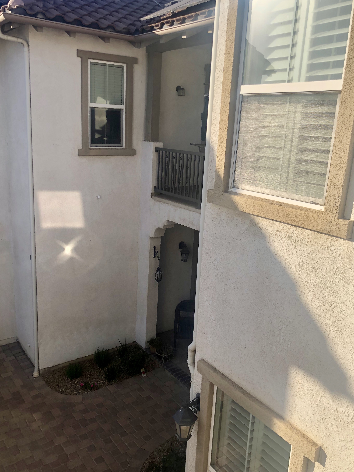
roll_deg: -3.5
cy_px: 244
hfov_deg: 45.4
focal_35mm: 31
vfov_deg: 58.3
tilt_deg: -15.4
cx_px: 161
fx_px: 423
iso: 20
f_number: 1.8
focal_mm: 4
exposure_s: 1/1350
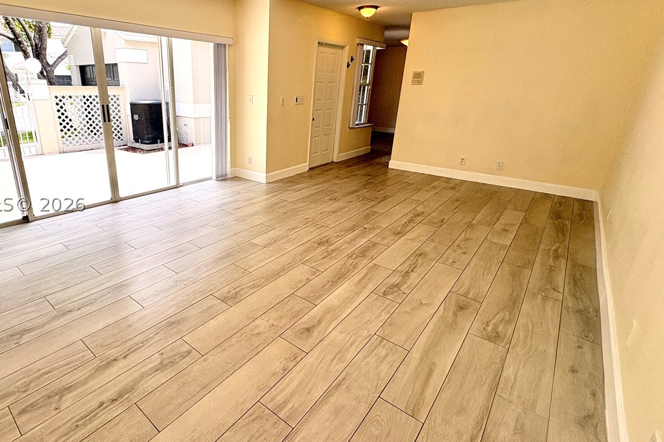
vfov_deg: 64.5
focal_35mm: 19
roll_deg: -1.2
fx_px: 350
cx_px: 251
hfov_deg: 85.3
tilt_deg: -19.4
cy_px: 204
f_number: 2.2
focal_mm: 2.22
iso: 64
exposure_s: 1/327
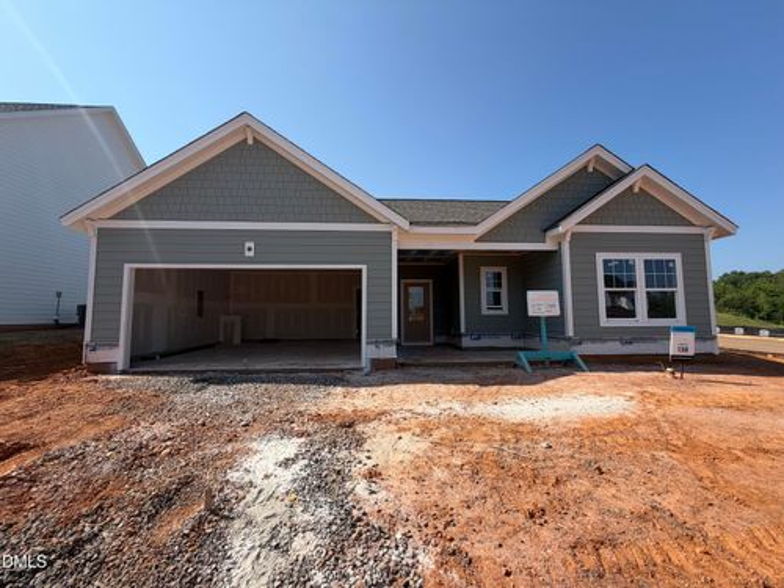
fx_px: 317
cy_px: 294
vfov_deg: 85.7
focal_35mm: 14
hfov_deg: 102.1
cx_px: 392
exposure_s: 1/779
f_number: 2.2
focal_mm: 2.22
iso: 20
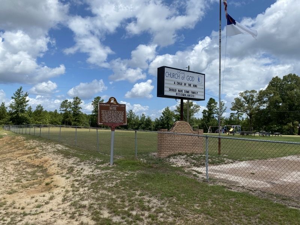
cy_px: 112
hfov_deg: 67.3
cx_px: 150
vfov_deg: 53.1
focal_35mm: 26
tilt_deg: +7.8
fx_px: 225
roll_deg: -1.1
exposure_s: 1/3731
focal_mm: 4.25
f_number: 1.8
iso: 32
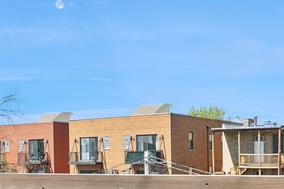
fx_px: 489
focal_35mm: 62
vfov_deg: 21.6
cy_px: 160
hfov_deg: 32.4
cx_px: 132
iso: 200
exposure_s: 1/90
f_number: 9.5
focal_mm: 16
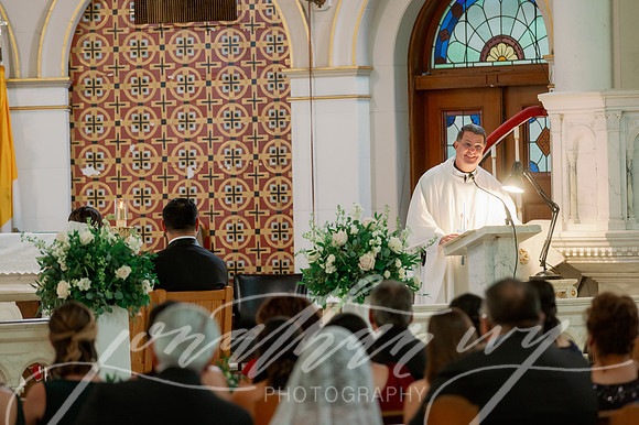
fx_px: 3548
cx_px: 320
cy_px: 212
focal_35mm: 200
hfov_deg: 10.3
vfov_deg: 6.9
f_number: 2.8
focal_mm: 200
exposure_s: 1/50
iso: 1000
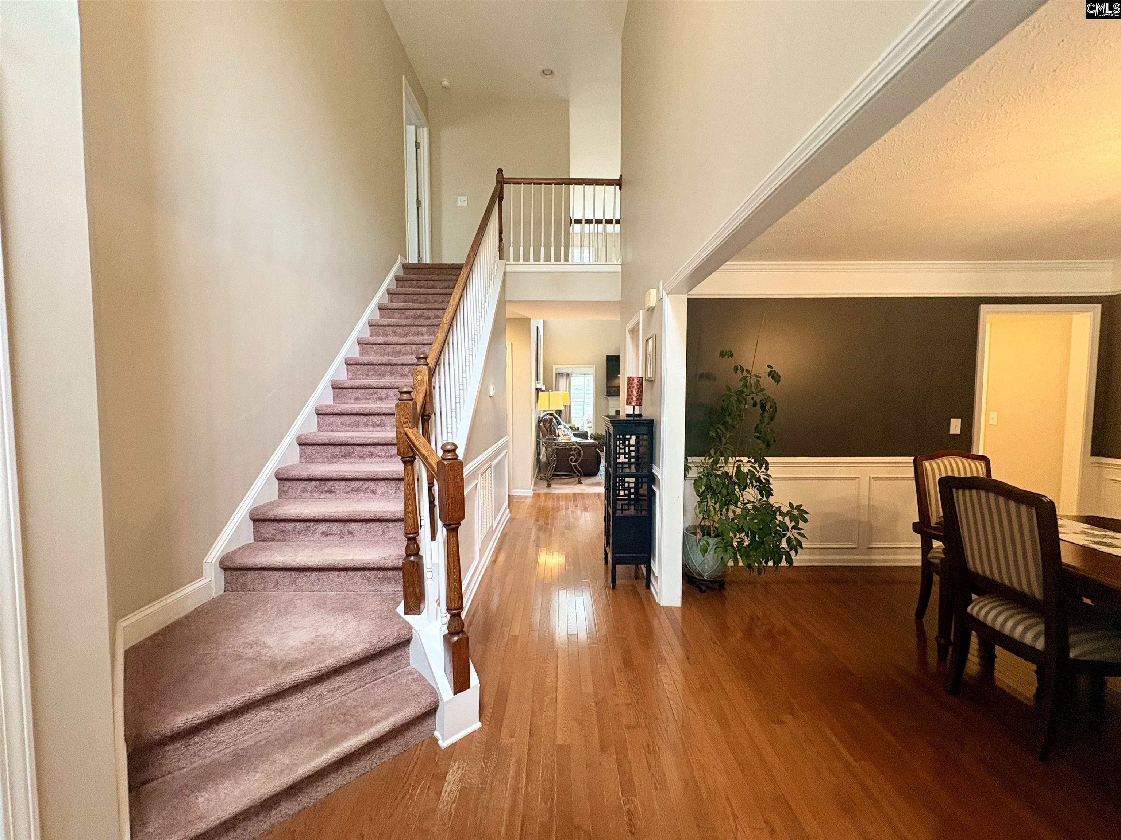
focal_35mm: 14
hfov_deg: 102.1
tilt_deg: -2.8
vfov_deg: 85.7
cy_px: 420
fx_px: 453
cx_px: 560
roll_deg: +0.3
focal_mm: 2.22
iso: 250
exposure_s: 1/60
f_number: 2.2
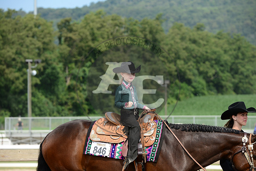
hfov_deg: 10.3
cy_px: 86
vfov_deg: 6.9
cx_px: 128
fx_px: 1422
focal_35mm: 200
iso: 320
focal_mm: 200
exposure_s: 1/800
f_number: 6.3
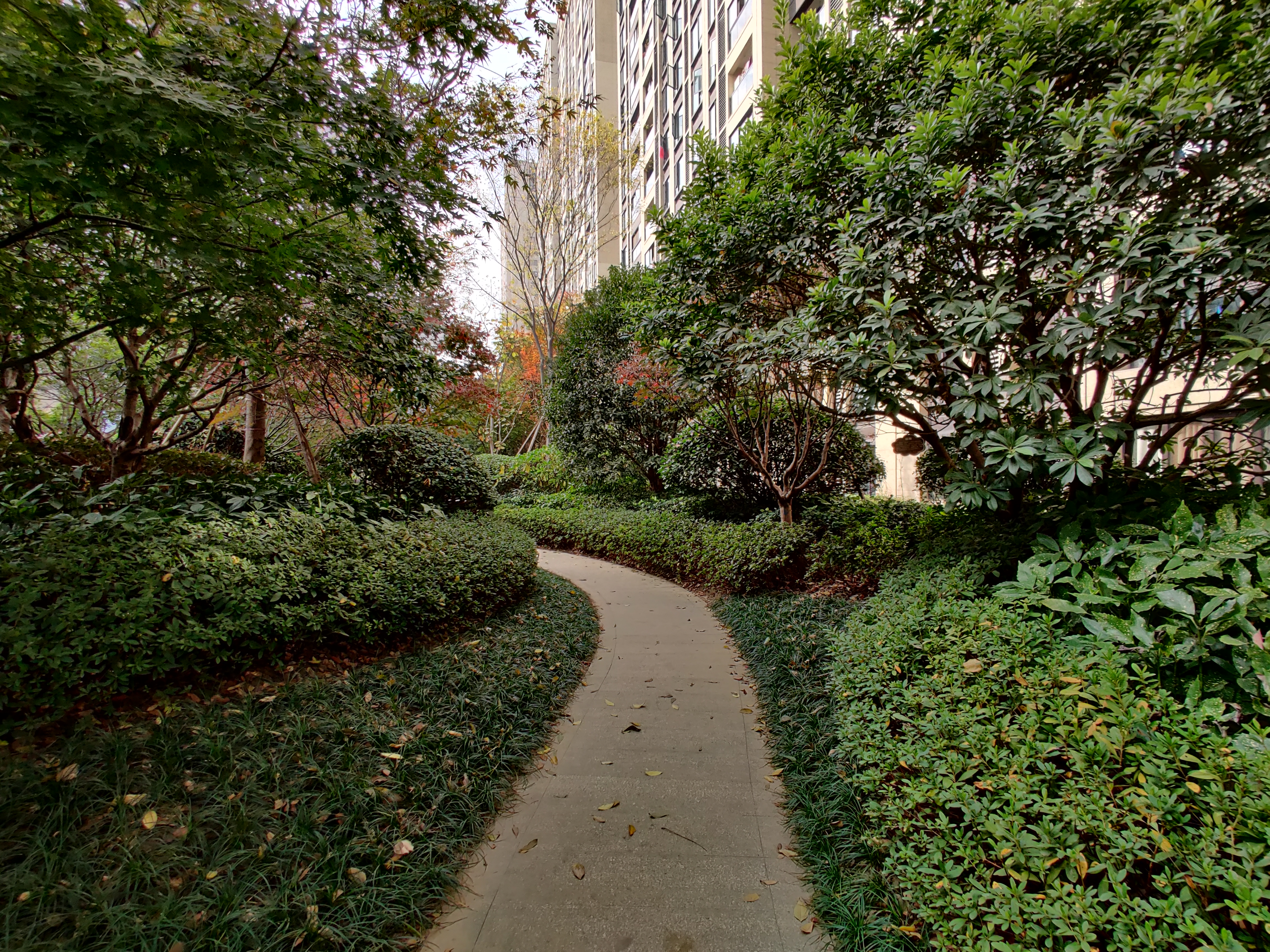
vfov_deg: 89.9
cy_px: 476
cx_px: 635
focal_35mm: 13
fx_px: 477
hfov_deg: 106.2
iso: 125
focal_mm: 2.25
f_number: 2.2
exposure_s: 1/100
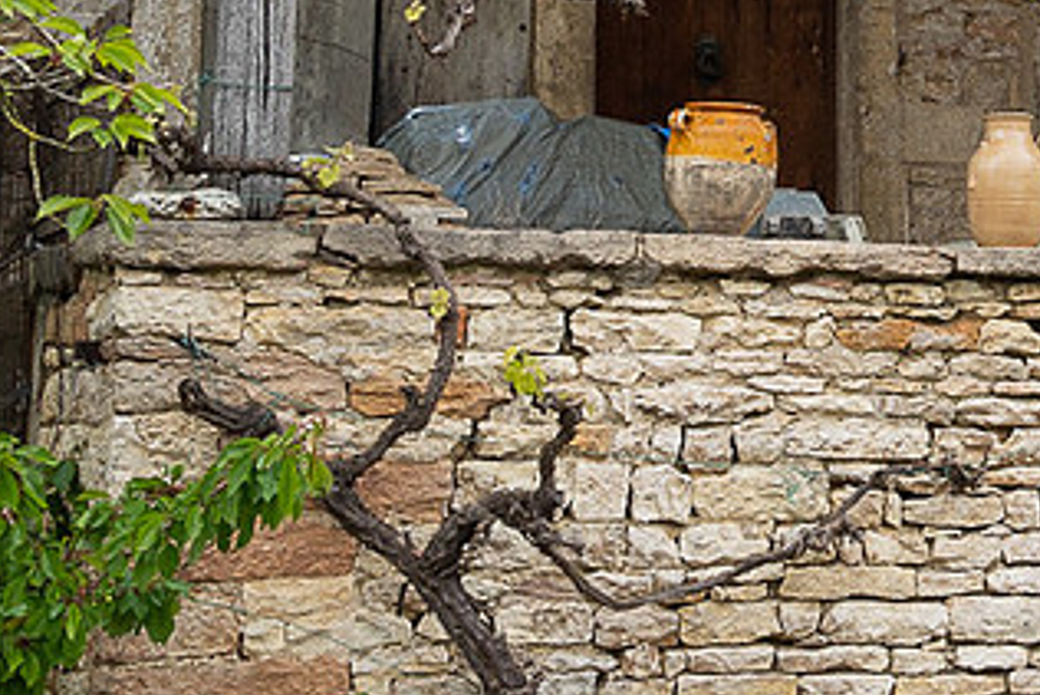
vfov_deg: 12.5
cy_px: -20
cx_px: 1162
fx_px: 3121
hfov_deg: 18.2
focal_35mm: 108
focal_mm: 40
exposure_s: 1/320
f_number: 8
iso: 800
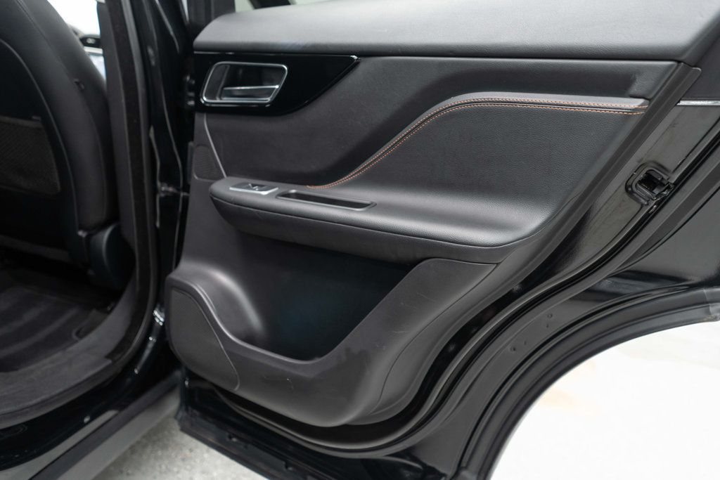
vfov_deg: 46.4
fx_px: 560
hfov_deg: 65.5
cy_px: 240
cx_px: 360
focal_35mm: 28
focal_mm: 28
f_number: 3.2
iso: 800
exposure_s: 1/40
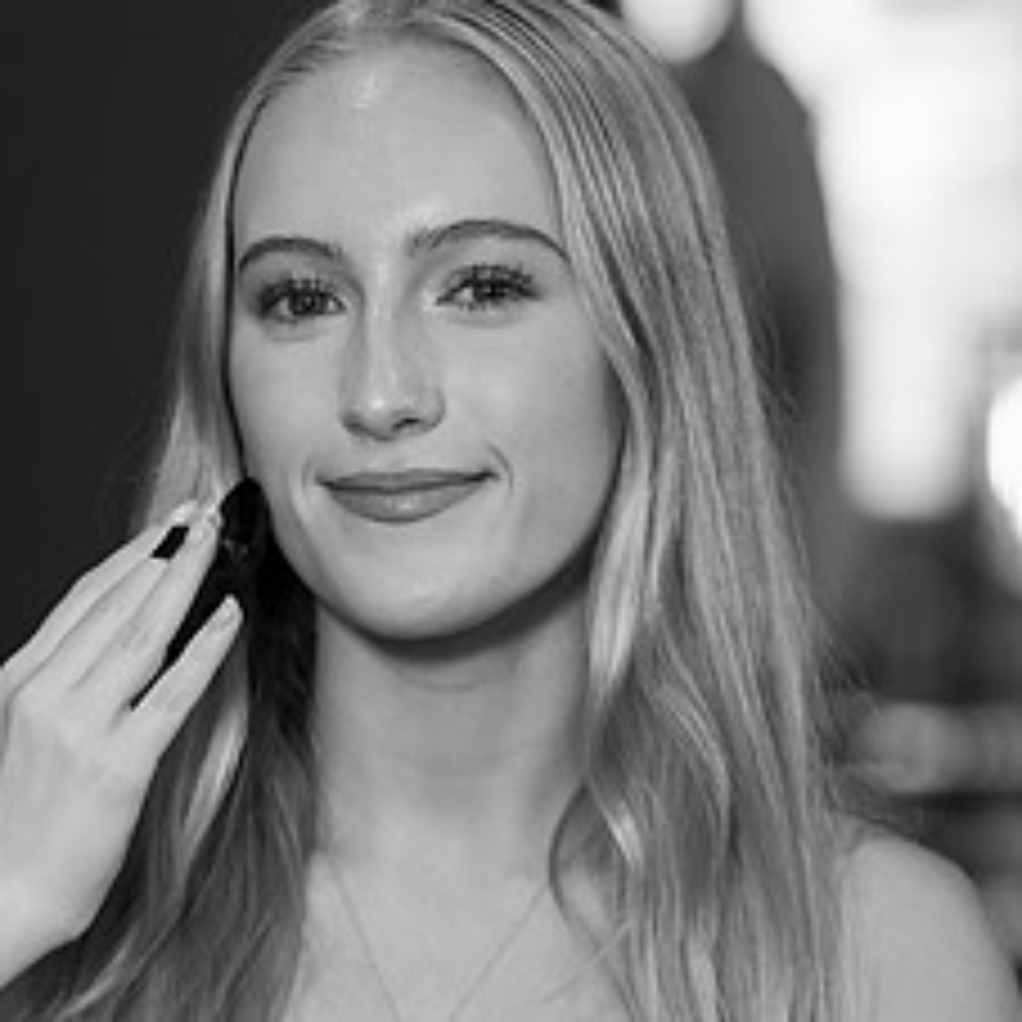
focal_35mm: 177
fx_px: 5912
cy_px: 504
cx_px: 511
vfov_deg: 9.9
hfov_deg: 9.9
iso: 360
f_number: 2.8
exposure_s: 1/160
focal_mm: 105
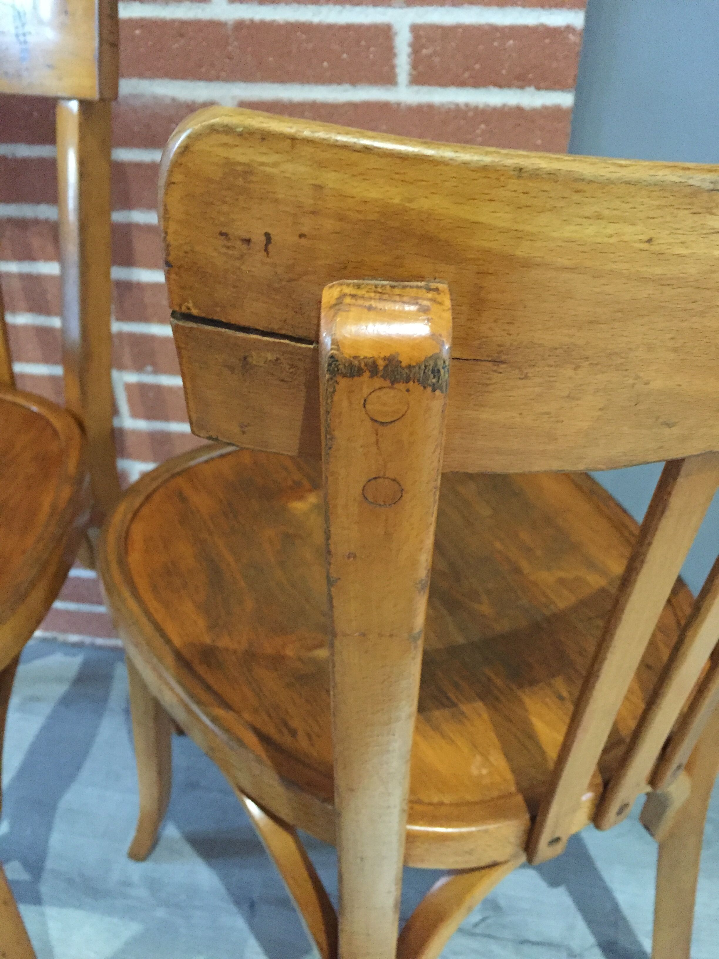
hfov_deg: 48.2
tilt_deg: -33.7
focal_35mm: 29
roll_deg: -1.1
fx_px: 803
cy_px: 480
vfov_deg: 61.7
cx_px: 360
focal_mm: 4.15
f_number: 2.2
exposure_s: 1/17
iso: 400
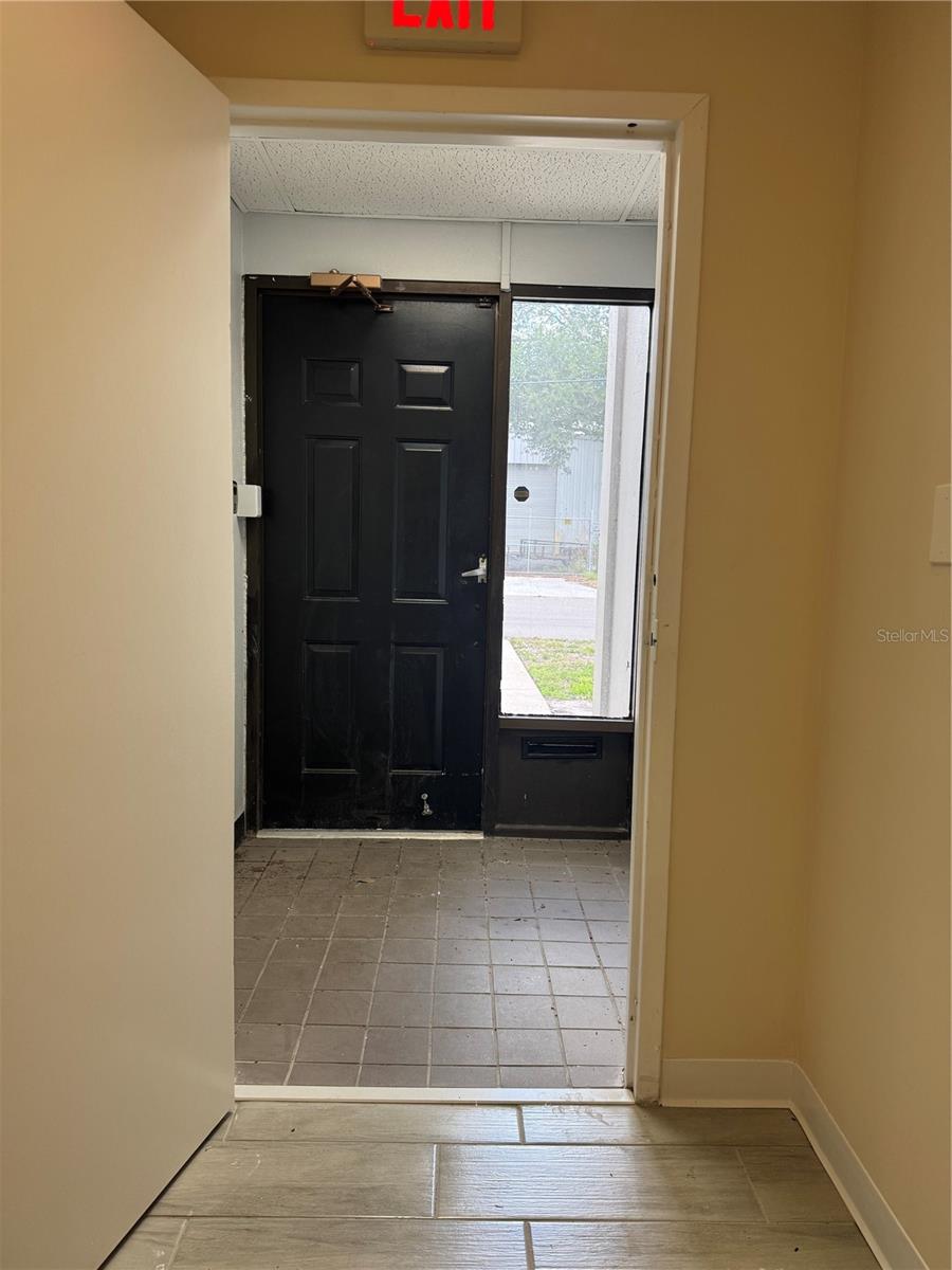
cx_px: 476
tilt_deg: -6.3
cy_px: 635
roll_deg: -0.9
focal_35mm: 24
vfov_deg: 71.6
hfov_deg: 56.8
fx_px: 880
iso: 125
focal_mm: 6.76
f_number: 1.78
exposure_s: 1/120
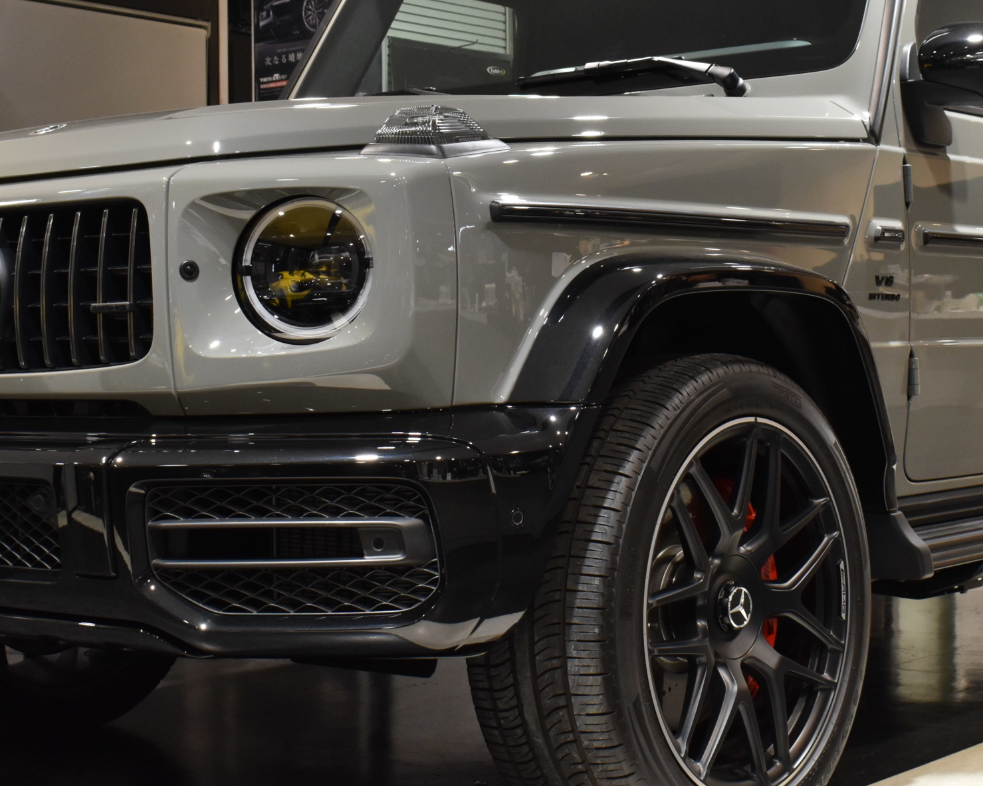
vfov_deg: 23.2
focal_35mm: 66
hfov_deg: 28.8
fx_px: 1915
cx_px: 556
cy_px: 309
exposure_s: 1/40
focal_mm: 27
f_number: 8
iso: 1000
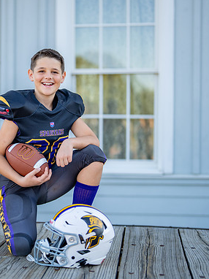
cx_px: 56
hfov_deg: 19.5
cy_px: 138
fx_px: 604
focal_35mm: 75
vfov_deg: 26.0
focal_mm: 50
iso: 100
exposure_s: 1/2000
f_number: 1.2
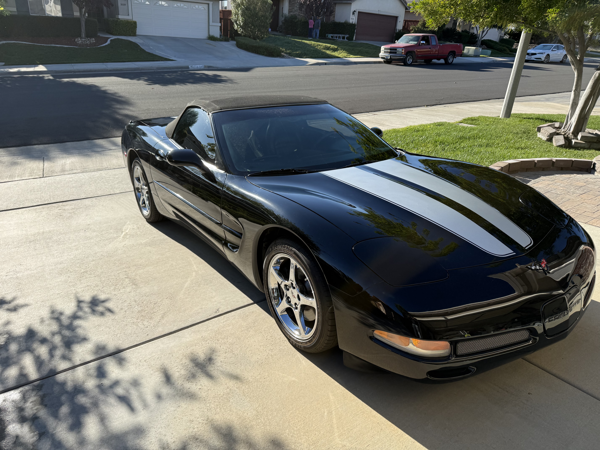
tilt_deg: -24.0
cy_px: 225
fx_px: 416
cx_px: 300
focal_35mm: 24
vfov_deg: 56.8
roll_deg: -4.6
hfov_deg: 71.6
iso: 80
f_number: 1.78
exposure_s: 1/3021
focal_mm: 6.76
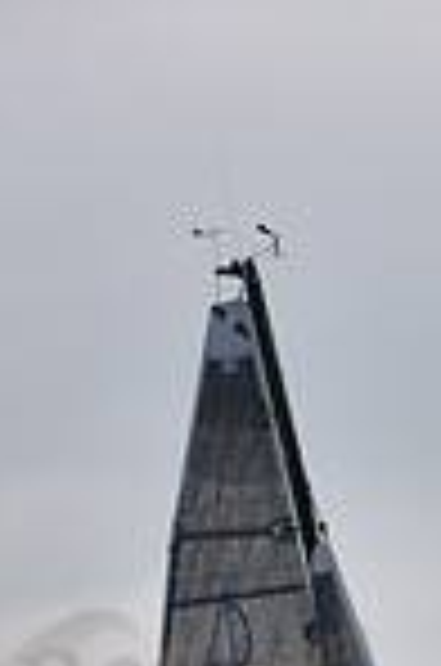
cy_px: 1292
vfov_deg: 4.5
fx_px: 8418
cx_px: 605
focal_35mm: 456
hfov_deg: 3.0
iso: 500
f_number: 5.6
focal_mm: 116
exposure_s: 1/640
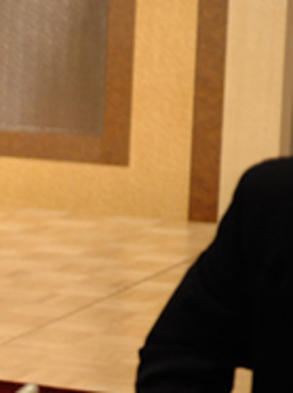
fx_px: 2624
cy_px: 273
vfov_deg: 8.5
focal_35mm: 232
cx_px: -251
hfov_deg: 6.2
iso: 2000
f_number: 2.8
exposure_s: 1/125
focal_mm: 70
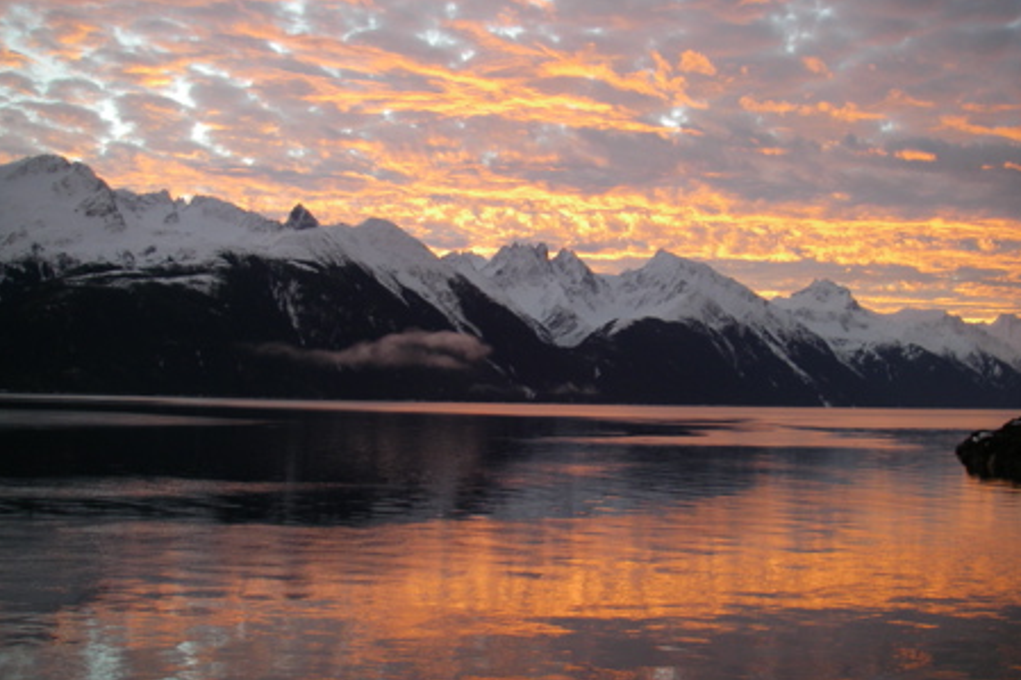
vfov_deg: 30.5
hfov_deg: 44.5
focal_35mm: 44
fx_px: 1247
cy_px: 381
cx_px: 546
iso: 125
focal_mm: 6.3
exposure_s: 1/50
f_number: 3.3
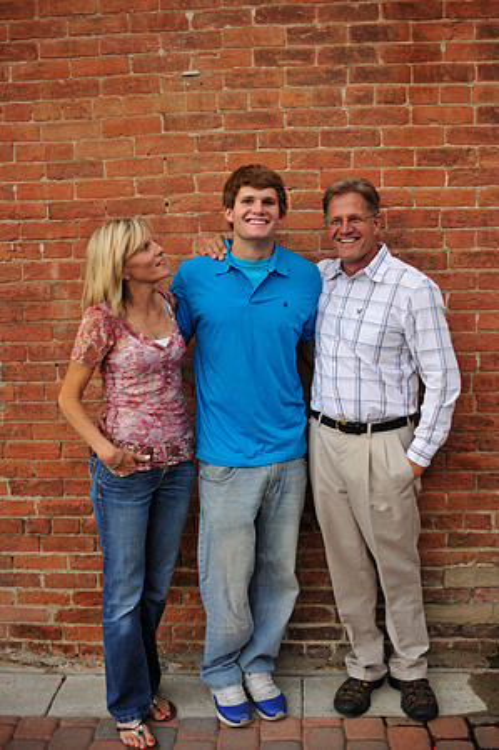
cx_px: 250
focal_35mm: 35
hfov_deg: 37.8
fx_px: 729
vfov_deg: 54.5
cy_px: 375
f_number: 4.5
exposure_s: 1/400
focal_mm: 35
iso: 1000
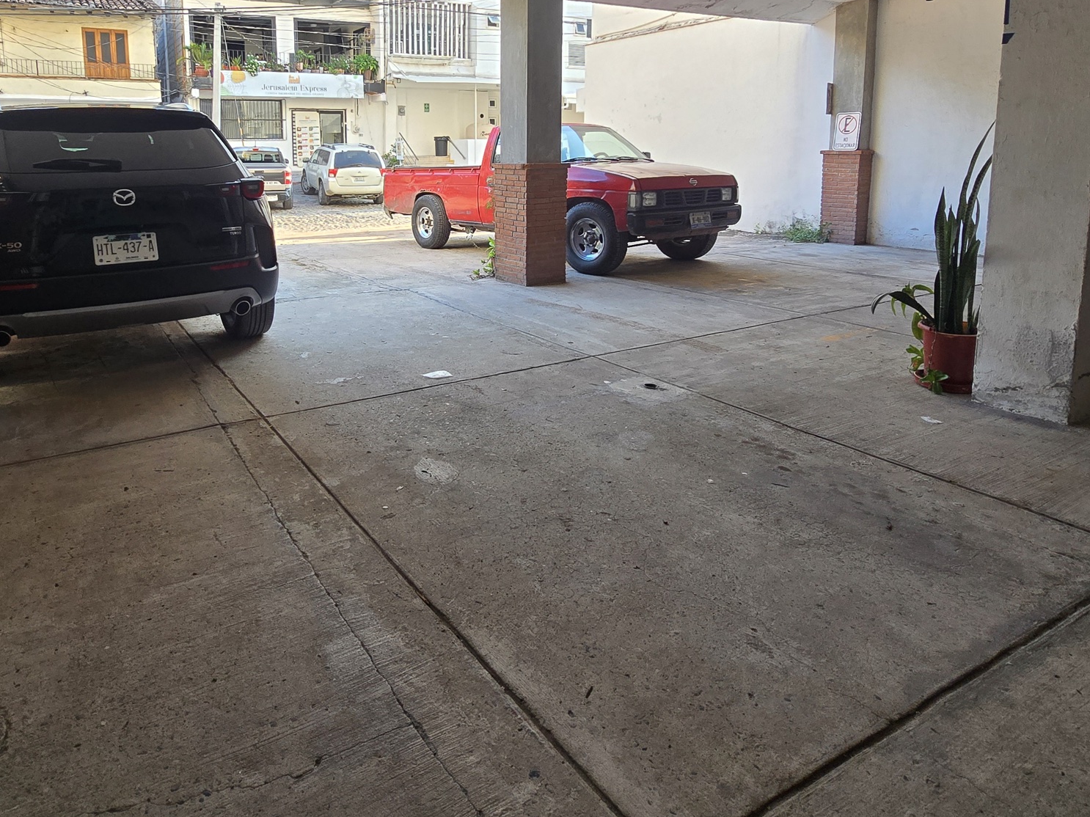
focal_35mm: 21
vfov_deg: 61.4
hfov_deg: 78.1
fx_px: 661
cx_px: 434
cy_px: 252
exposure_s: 1/120
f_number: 2.2
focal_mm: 2.2
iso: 80
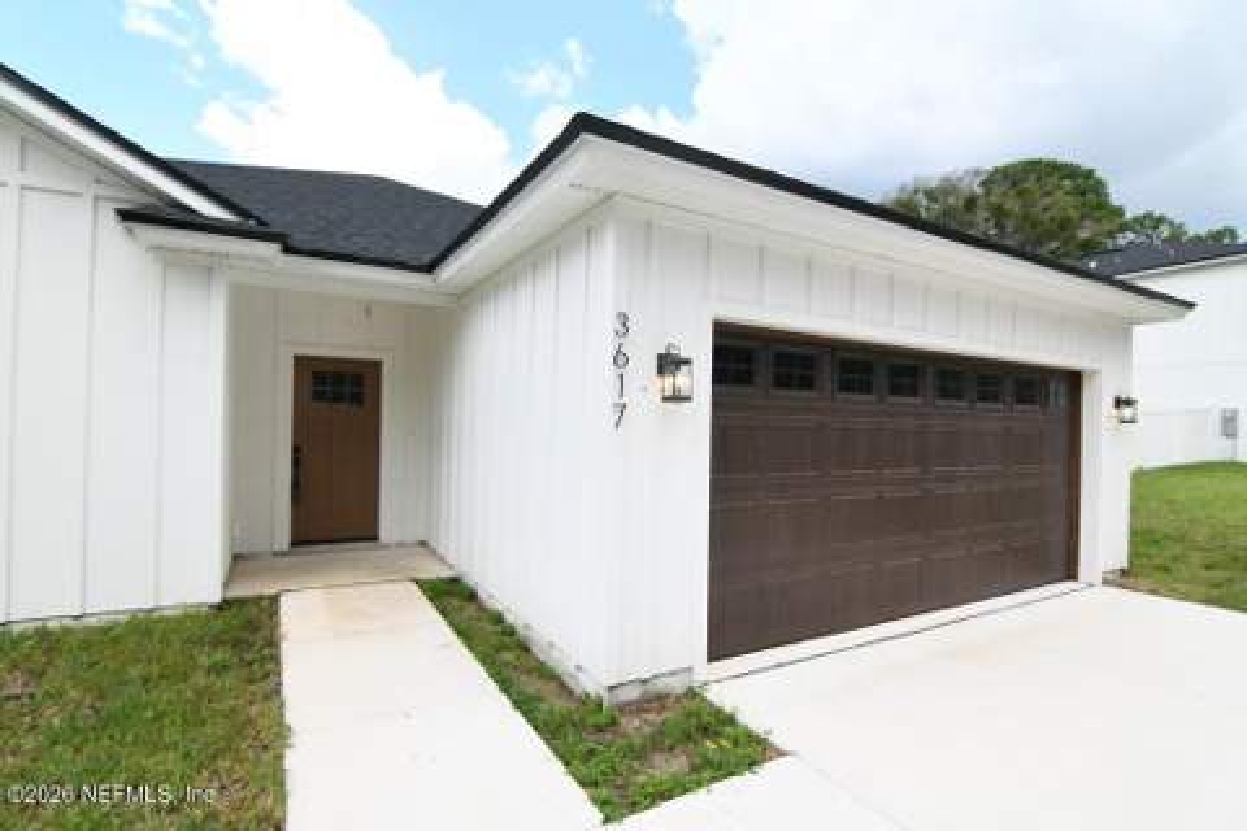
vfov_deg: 73.7
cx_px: 624
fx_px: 554
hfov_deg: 96.7
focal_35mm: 16
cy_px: 416
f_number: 8
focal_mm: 11
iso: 125
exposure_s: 1/100
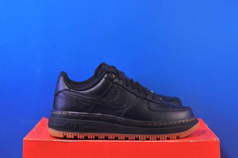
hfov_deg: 27.0
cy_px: 79
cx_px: 119
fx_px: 495
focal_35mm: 75
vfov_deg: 18.1
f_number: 3.2
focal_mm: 50
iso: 250
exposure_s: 1/250
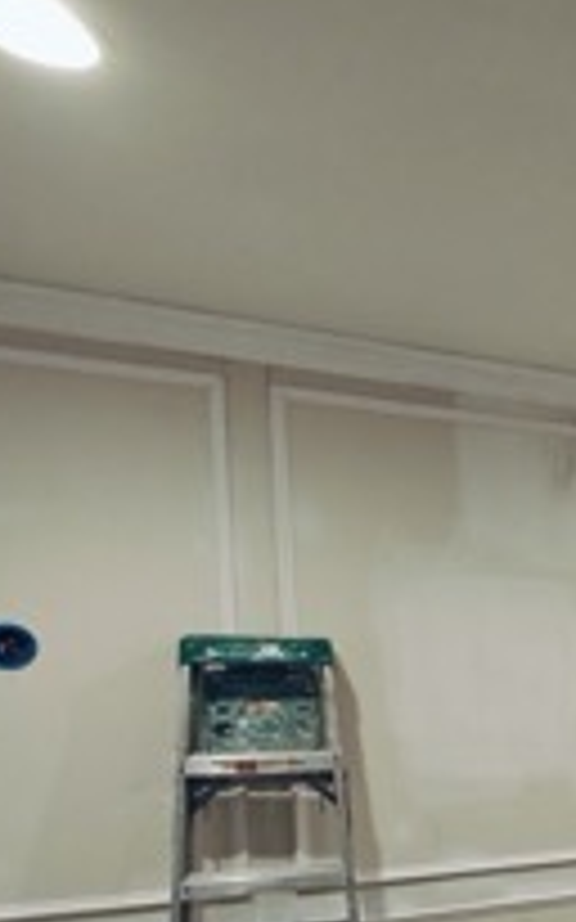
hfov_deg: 25.5
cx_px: 873
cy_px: 742
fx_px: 930
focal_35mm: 37
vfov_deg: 49.6
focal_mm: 2.59
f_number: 2.2
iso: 800
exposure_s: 1/60
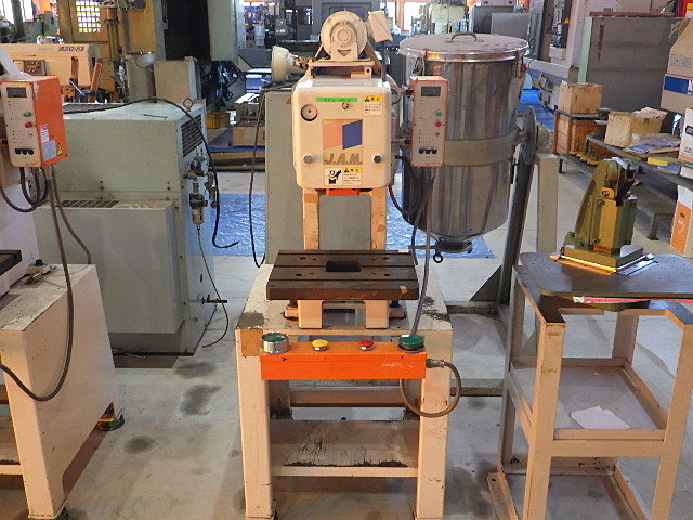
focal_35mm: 34
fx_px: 681
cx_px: 346
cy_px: 260
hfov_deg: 54.0
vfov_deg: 41.8
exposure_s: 1/50
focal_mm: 6.1
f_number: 3.8
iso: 640
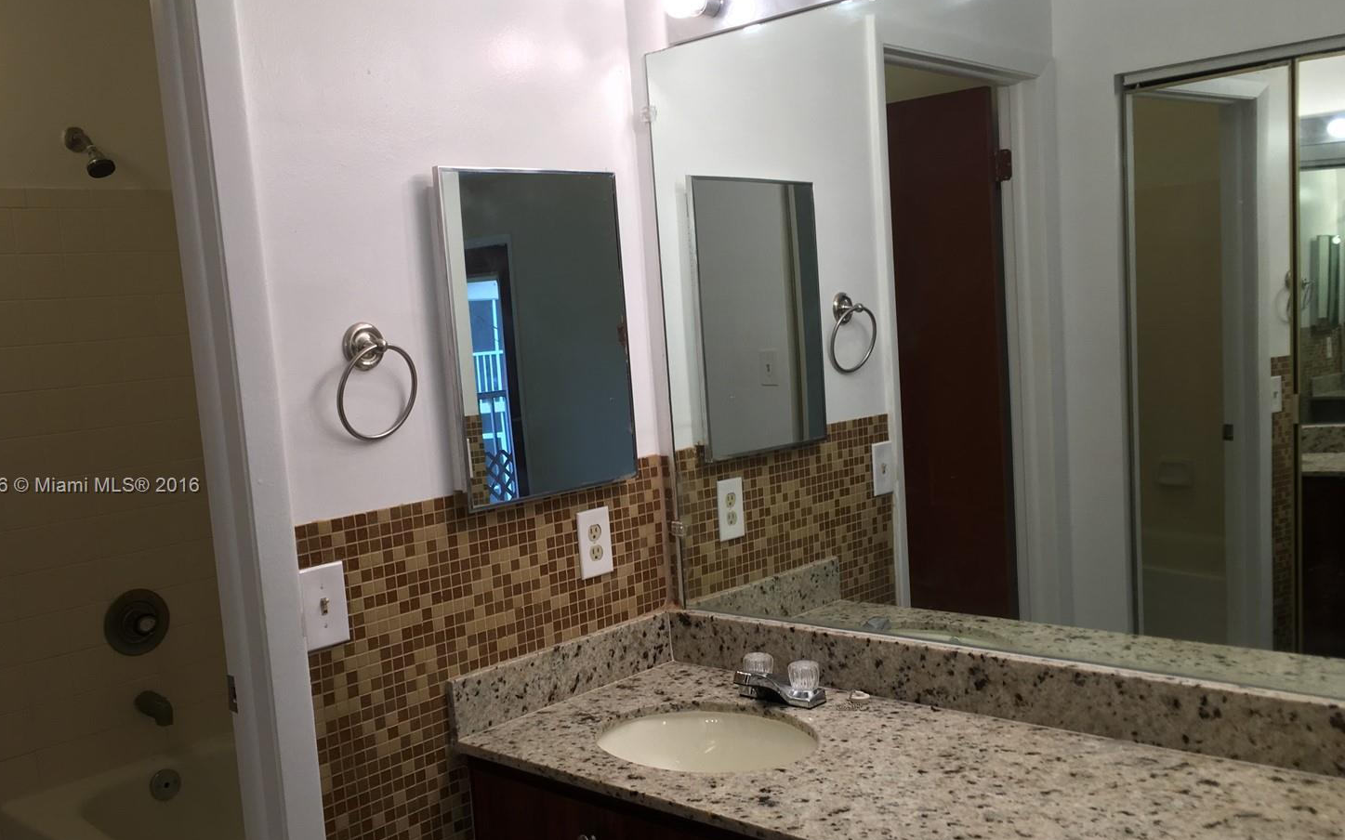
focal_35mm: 34
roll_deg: +3.9
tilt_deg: -6.3
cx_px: 646
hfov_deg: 56.7
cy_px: 487
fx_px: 1246
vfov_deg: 37.2
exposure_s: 1/60
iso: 32
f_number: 2.2
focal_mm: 4.15
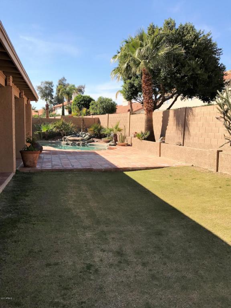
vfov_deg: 63.4
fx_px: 249
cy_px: 154
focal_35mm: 28
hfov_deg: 49.7
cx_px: 116
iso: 20
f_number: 1.8
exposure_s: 1/1842
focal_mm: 3.99
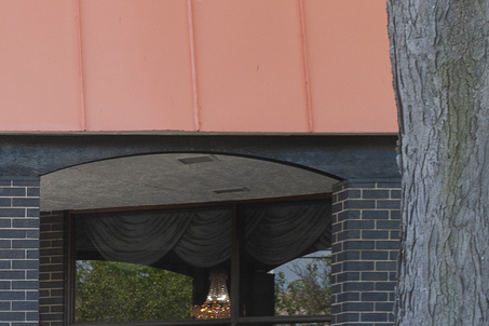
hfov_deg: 13.9
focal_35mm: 136
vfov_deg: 10.0
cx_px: -305
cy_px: 38
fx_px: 1847
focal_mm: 38
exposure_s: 1/250
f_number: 8
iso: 400
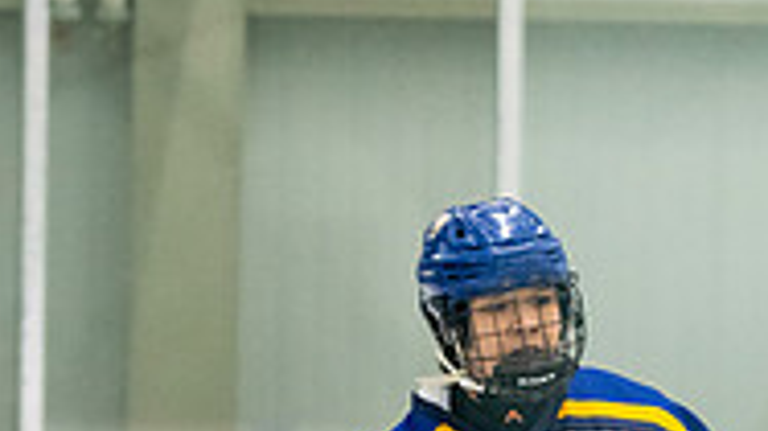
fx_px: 10239
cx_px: 1142
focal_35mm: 503
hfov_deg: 4.3
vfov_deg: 2.4
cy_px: 942
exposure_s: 1/800
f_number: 2.8
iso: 3200
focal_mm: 116
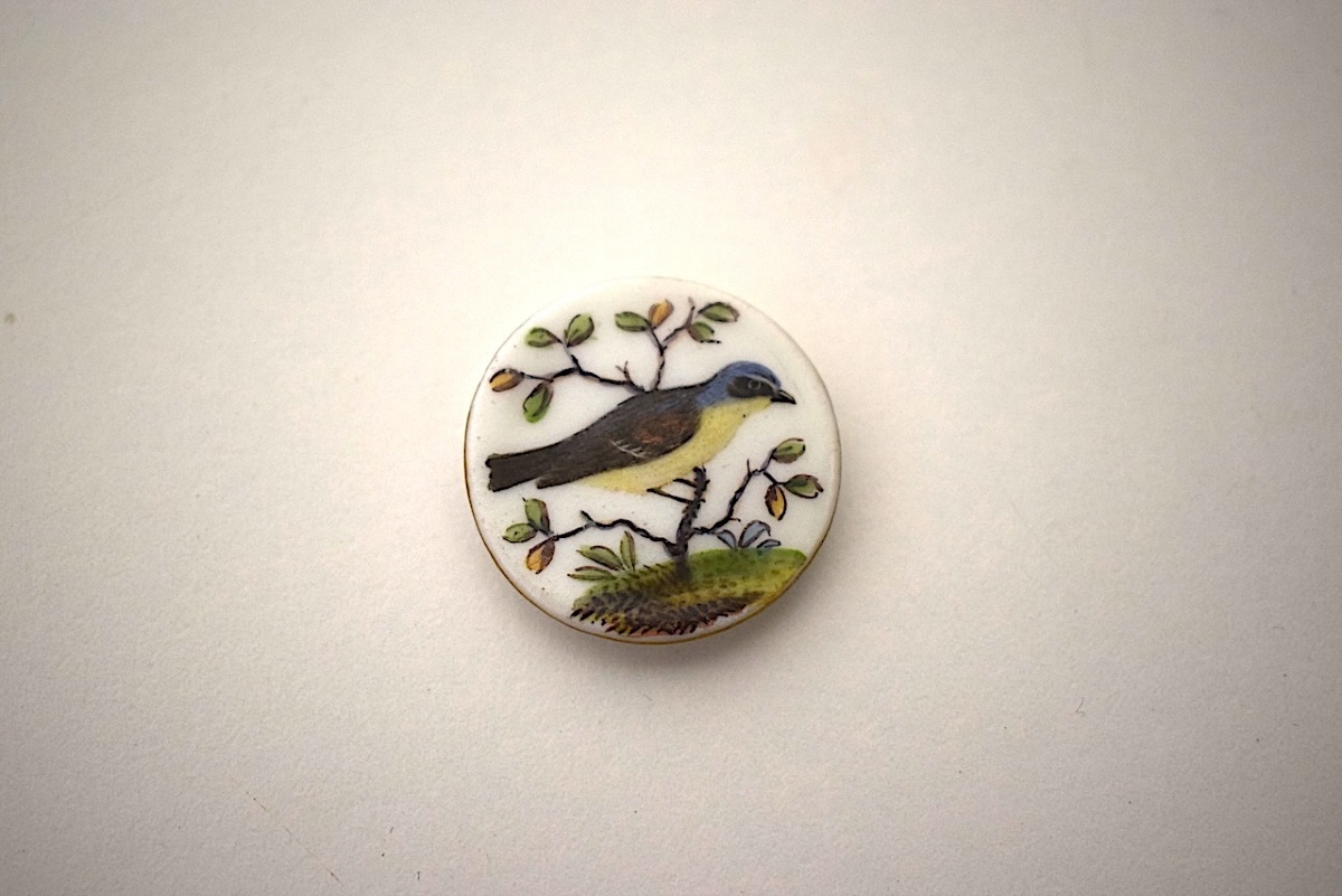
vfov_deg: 26.5
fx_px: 1902
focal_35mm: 51
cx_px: 671
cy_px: 448
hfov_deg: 38.9
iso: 500
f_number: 4.5
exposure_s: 1/60
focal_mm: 34
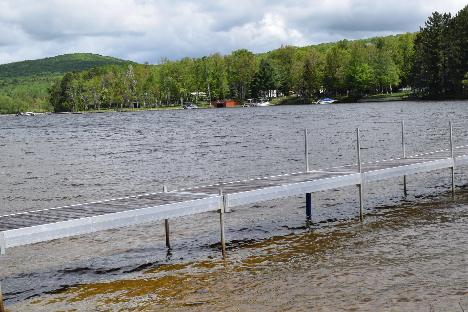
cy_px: 172
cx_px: 364
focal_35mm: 57
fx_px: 741
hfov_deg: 34.2
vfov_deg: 23.8
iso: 200
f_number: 10
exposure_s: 1/400
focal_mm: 24
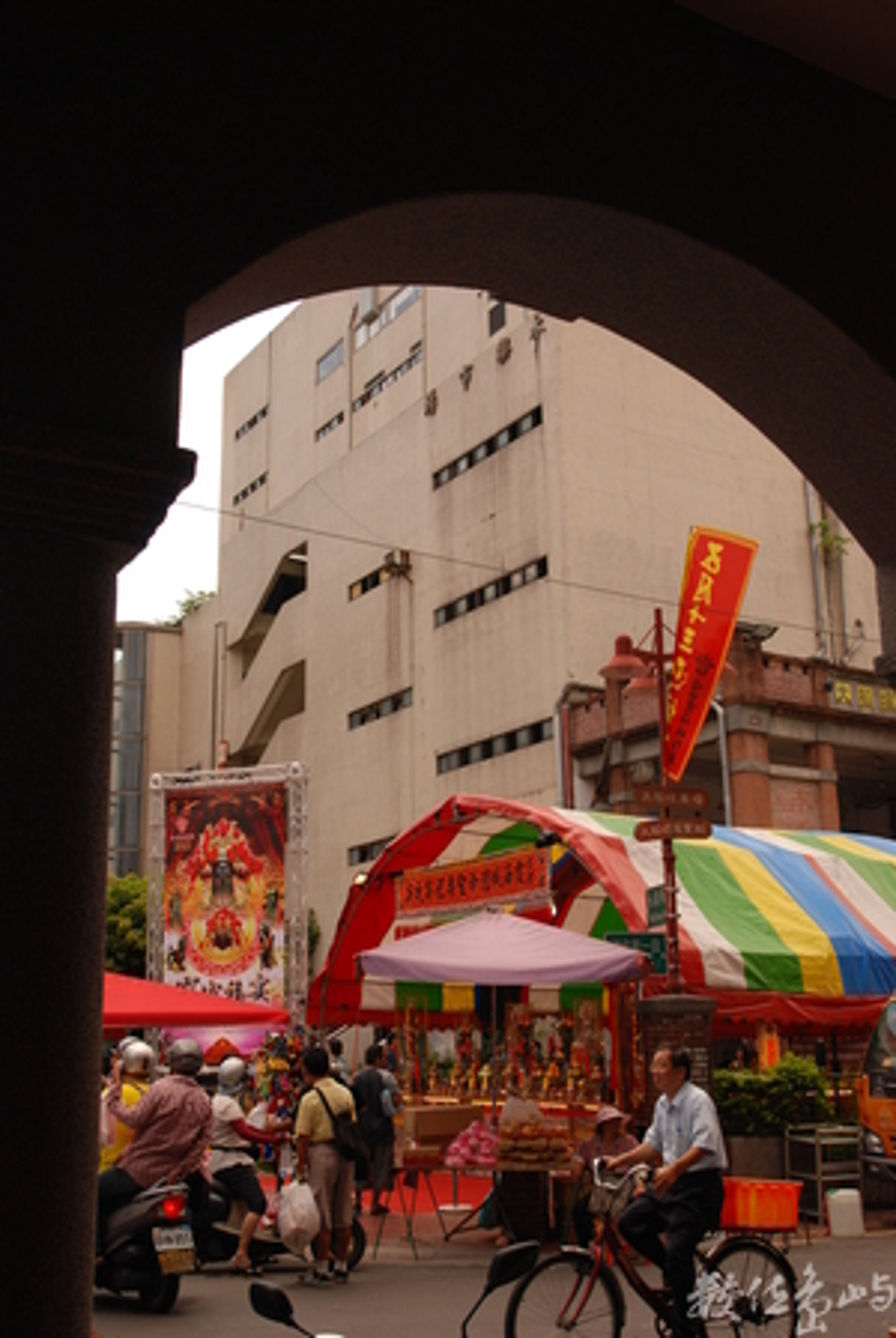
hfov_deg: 20.2
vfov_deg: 29.8
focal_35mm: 68
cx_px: 448
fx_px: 2512
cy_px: 669
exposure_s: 1/250
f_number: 8
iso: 200
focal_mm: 45
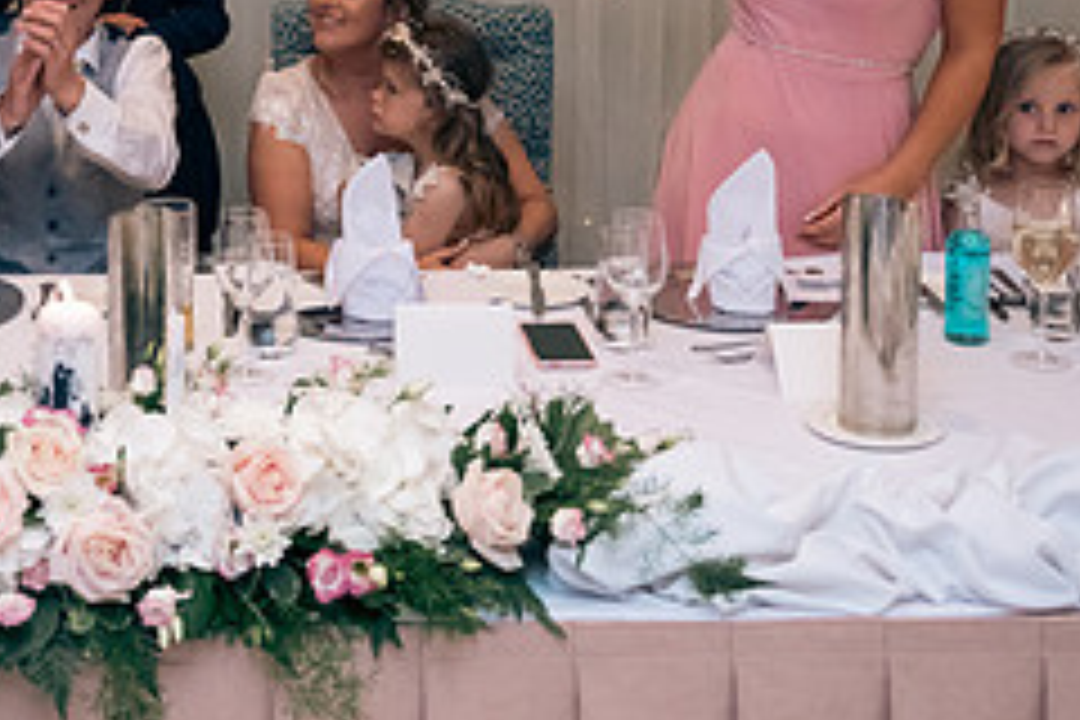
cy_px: -20
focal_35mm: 70
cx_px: 99
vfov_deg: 18.9
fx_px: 2100
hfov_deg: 27.7
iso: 800
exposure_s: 1/160
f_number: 3.5
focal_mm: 29
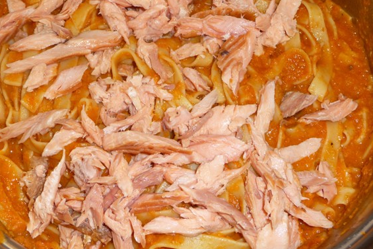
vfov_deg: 25.4
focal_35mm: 53
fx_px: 549
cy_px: 92
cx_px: 170
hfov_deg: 37.5
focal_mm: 7.6
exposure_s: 1/30
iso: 100
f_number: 4.1
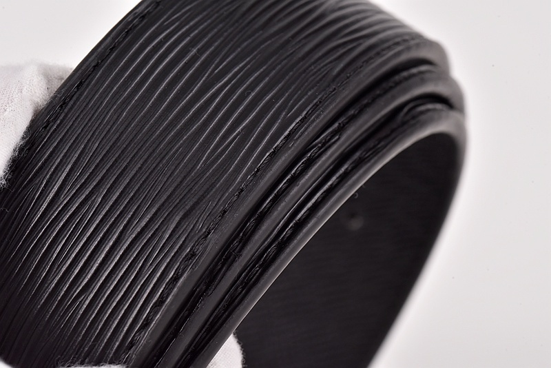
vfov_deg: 13.1
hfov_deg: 19.4
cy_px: 184
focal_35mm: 105
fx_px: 1608
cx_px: 276
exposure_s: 1/125
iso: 1100
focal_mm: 105
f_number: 18
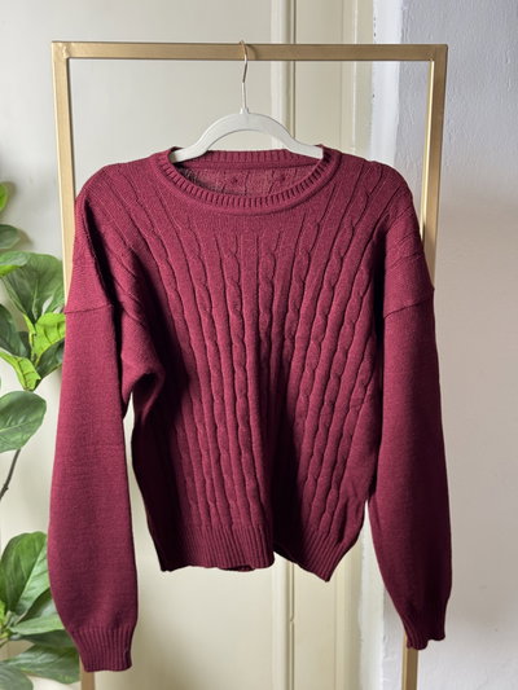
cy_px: 345
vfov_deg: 39.6
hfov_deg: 30.3
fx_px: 957
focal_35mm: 48
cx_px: 259
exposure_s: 1/50
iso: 64
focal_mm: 6.76
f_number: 1.78
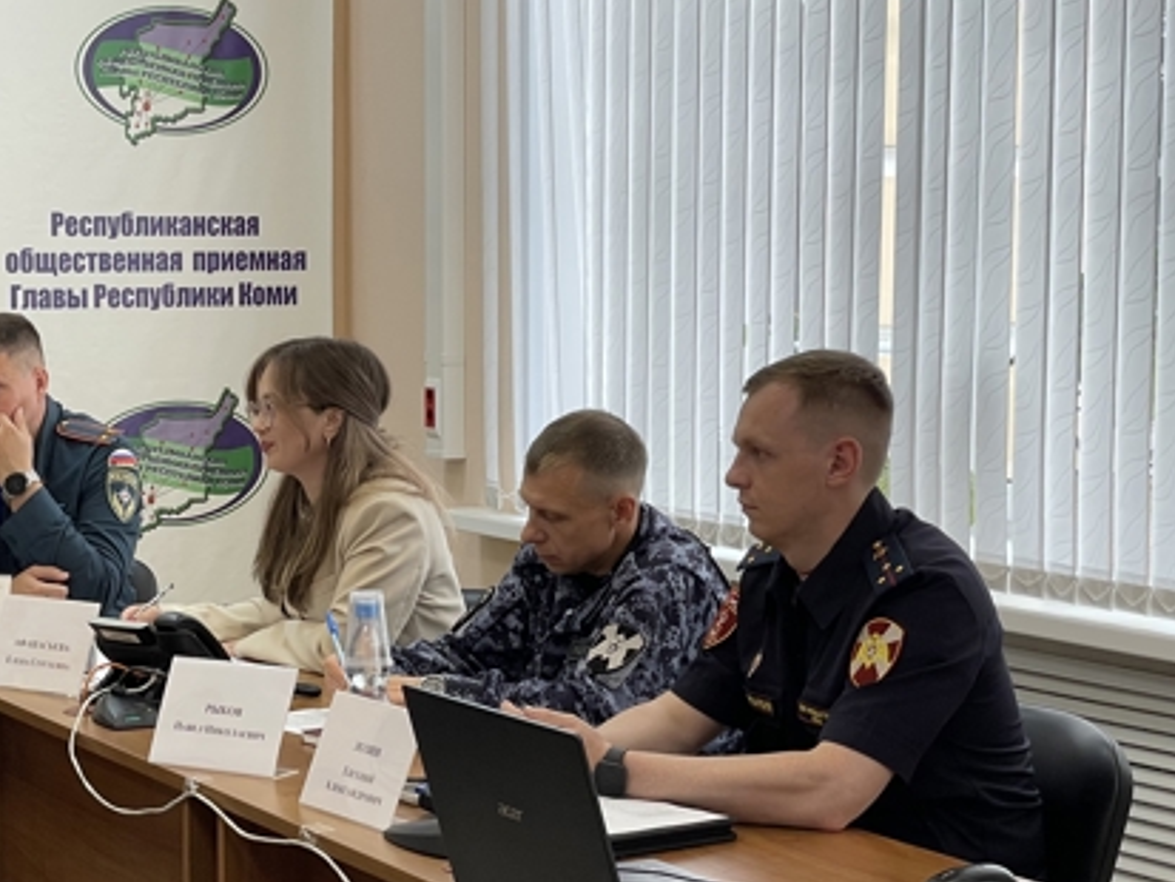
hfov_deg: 23.0
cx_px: 280
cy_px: 515
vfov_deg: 17.6
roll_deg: +0.7
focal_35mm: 84
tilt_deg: -4.6
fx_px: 2852
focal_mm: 6
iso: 64
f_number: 2
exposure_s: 1/99
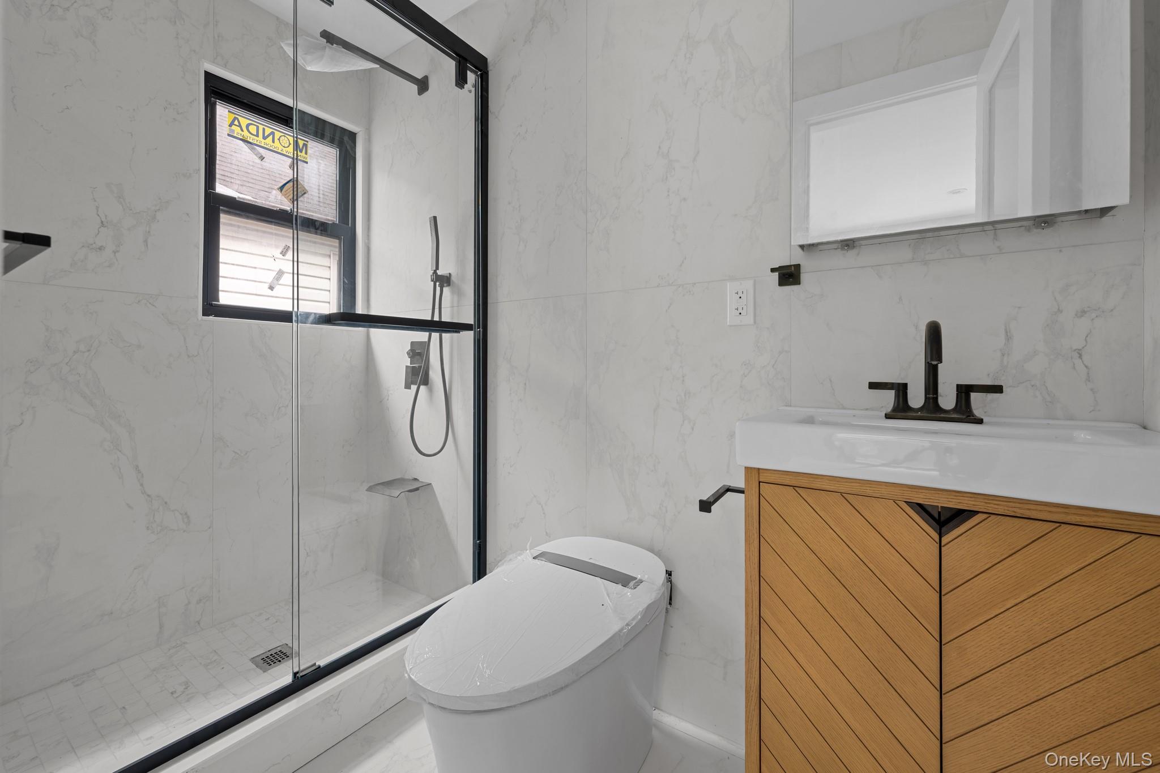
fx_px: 451
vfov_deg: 81.2
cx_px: 580
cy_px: 386
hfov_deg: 104.3
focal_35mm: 14
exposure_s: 2
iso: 200
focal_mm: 14
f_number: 10
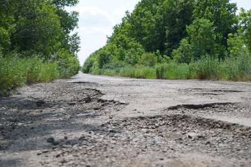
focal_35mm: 54
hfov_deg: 36.9
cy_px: 84
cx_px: 126
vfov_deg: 25.1
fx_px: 377
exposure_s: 1/320
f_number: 6.3
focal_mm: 54
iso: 100
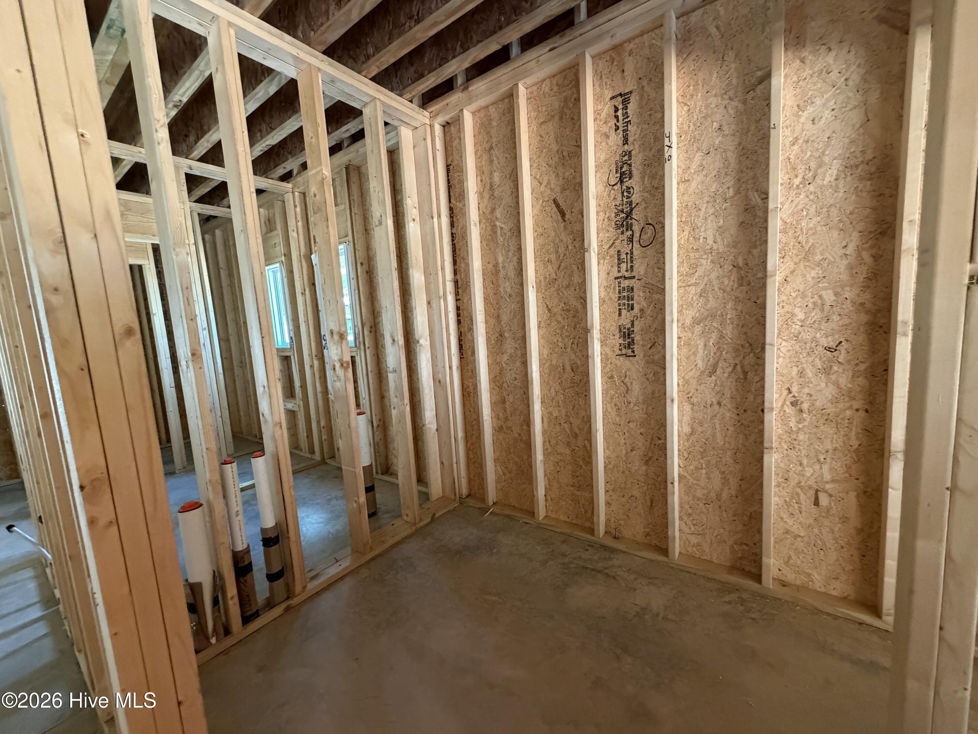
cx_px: 489
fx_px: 396
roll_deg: +5.2
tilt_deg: -5.7
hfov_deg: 102.1
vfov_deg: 85.7
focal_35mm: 14
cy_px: 367
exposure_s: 1/60
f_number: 2.2
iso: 640
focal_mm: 2.22
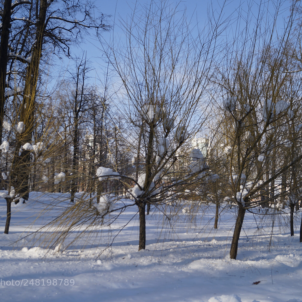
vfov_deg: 42.8
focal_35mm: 39
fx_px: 385
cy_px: 152
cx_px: 155
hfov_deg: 42.8
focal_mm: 20
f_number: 4
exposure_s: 1/1250
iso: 100
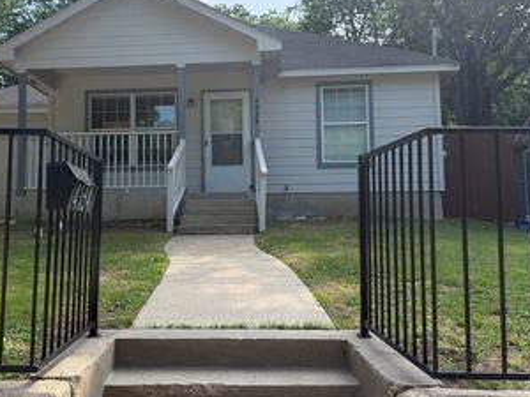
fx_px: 612
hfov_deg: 46.3
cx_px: 189
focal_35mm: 40
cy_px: 165
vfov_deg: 35.9
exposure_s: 1/2370
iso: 100
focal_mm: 6.76
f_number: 1.78
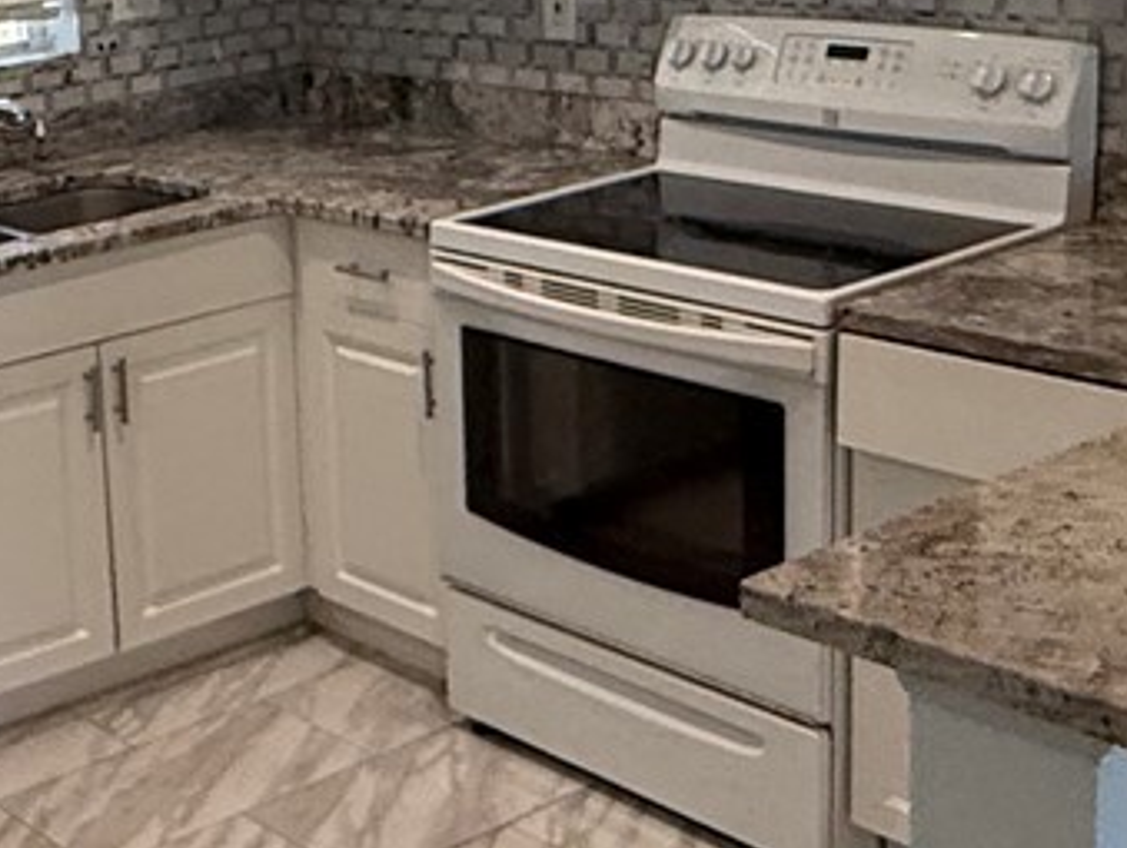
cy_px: 186
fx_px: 2151
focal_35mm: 66
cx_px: -76
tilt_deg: -7.2
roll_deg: +9.2
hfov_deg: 27.2
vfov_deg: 22.0
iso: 200
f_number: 2.2
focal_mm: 2.22
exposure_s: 1/120
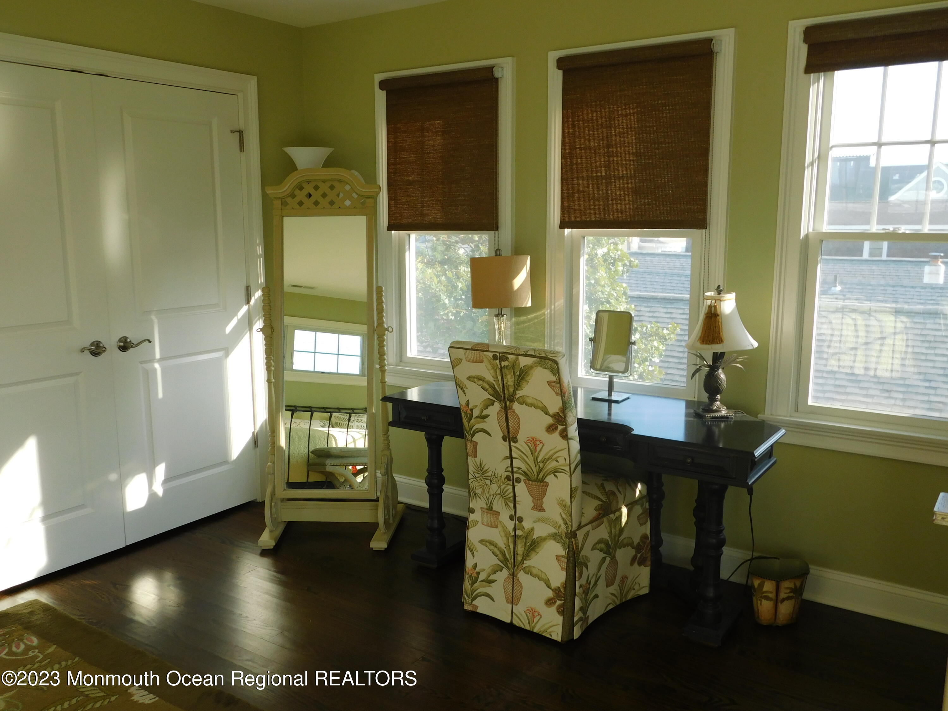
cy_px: 356
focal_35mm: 30
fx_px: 822
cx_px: 474
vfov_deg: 46.8
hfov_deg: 60.0
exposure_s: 1/125
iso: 125
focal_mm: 5.3
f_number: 3.2
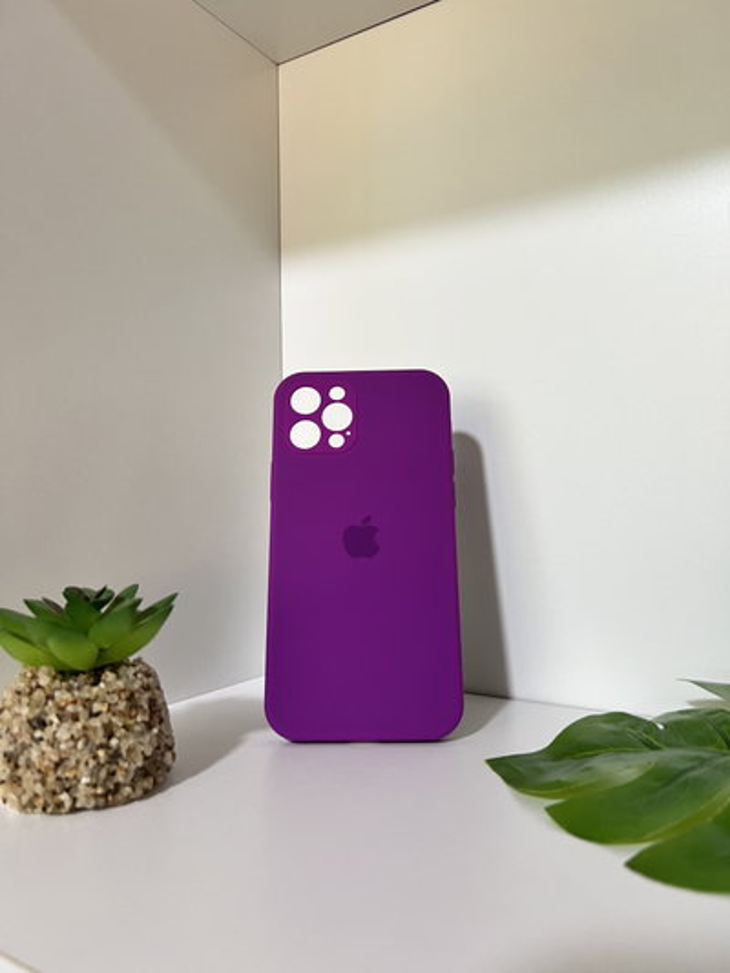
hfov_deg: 53.1
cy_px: 486
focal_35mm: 26
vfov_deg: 67.3
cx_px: 365
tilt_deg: +0.8
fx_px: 731
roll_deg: +1.9
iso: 125
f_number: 1.5
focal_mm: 5.7
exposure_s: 1/82
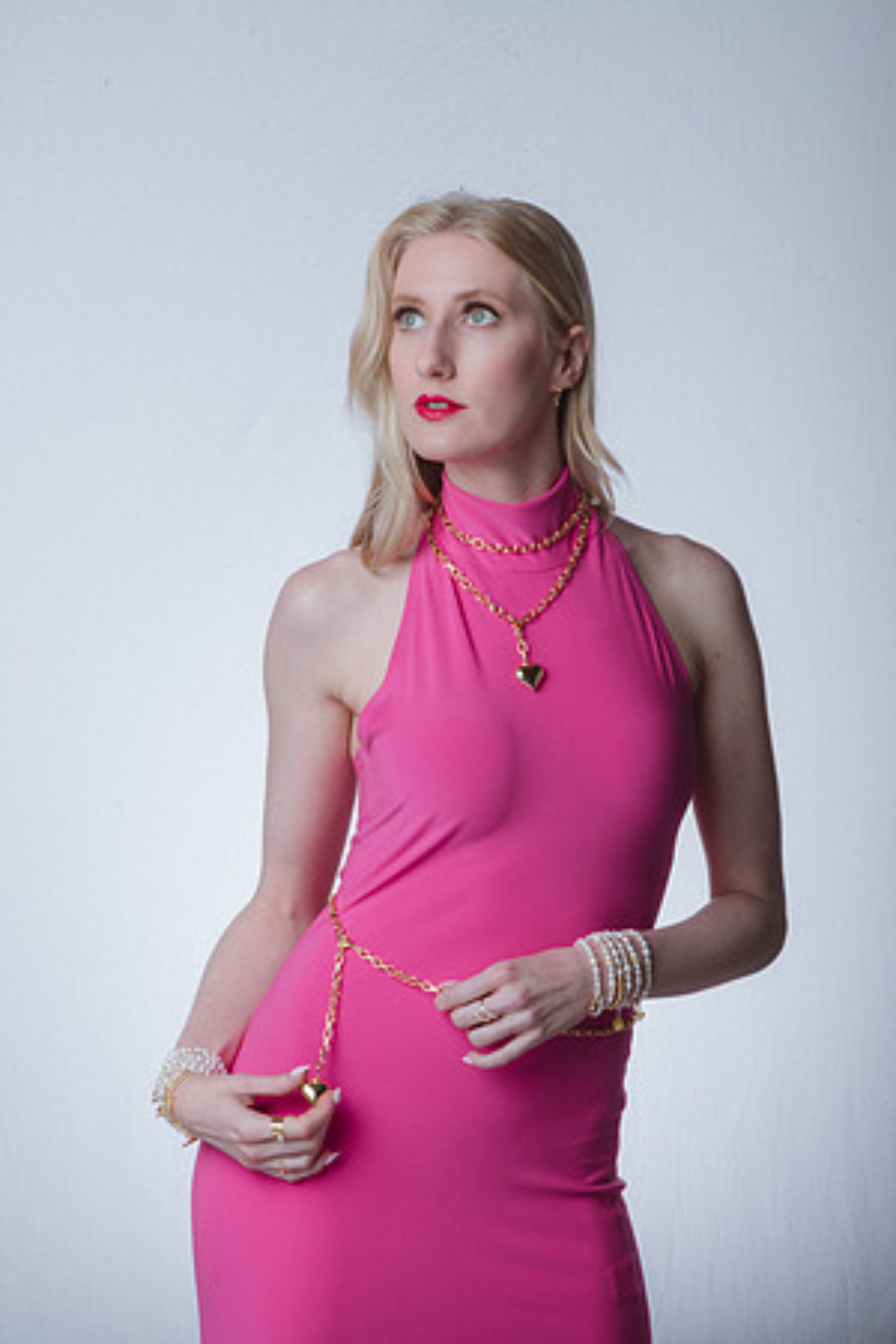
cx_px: 448
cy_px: 672
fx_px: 3920
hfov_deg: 13.0
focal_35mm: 105
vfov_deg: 19.5
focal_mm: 105
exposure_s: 1/250
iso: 400
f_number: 32
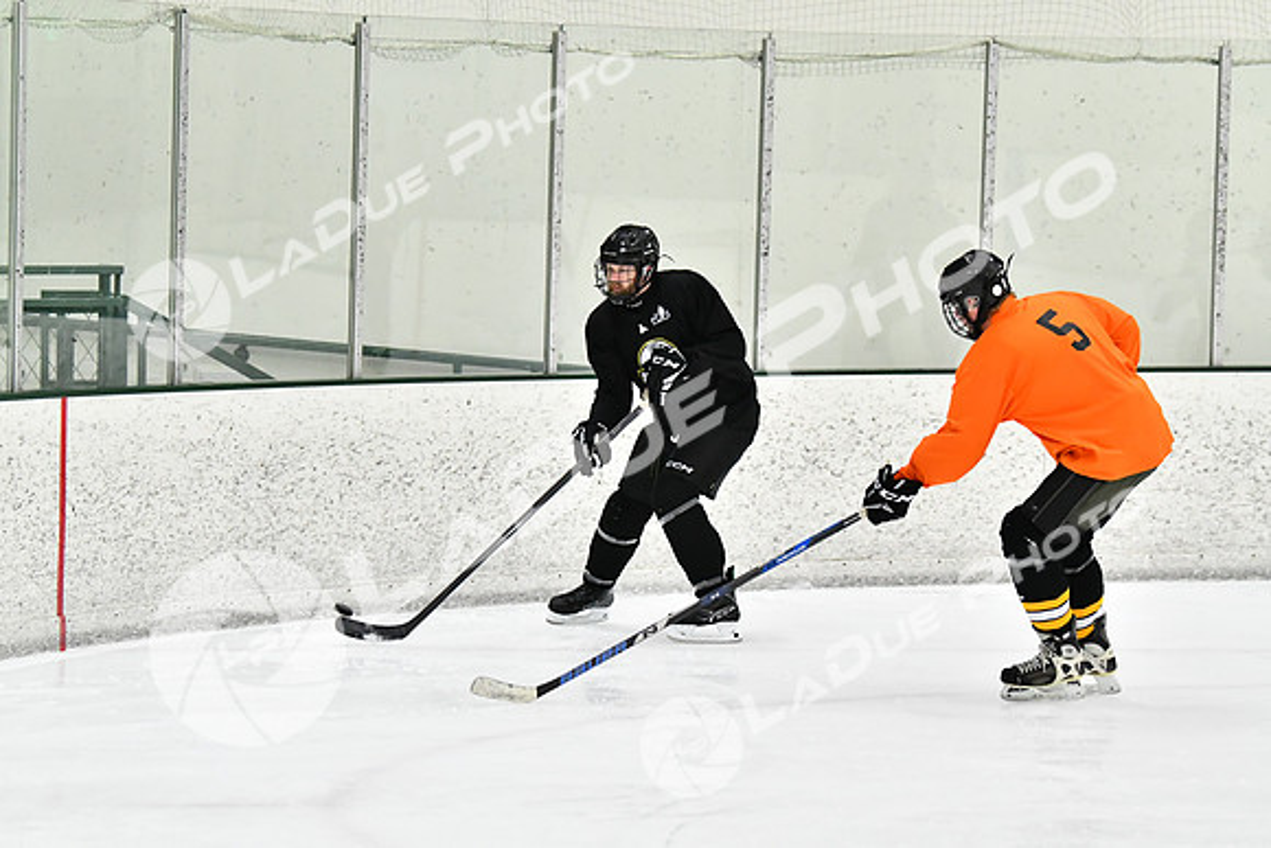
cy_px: 424
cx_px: 636
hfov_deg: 13.4
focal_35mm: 153
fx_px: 5403
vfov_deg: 9.0
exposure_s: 1/1250
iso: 5000
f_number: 2.8
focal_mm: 102
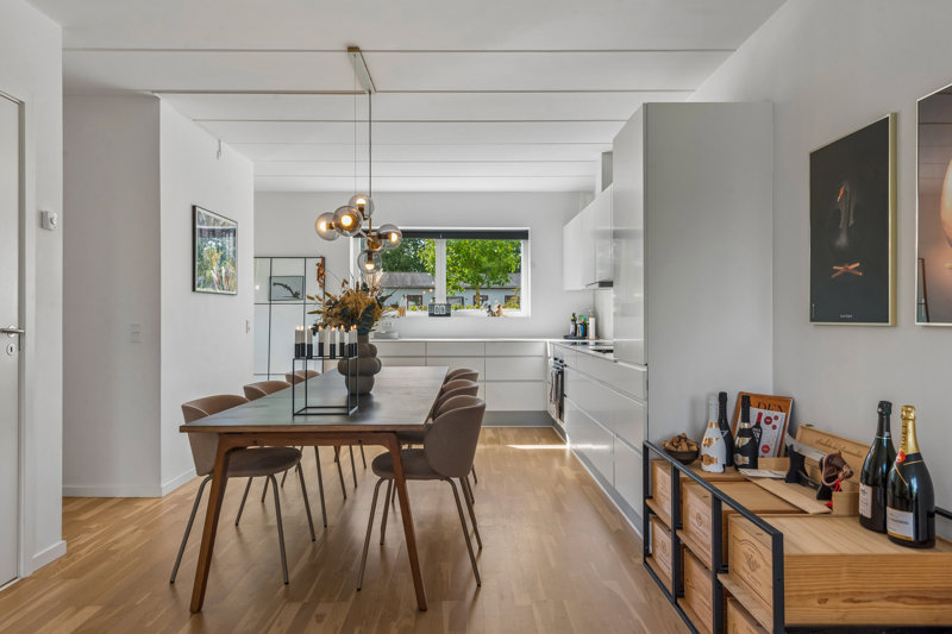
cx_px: 476
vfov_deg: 53.1
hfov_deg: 73.8
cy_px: 317
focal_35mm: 24
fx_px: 634
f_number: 10
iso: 250
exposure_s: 1/30
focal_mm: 24
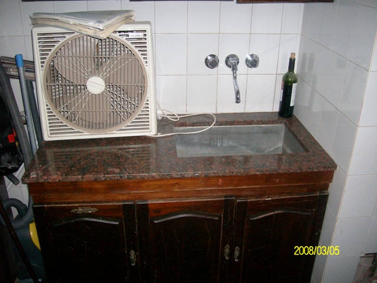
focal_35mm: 35
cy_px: 142
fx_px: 381
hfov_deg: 52.6
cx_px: 188
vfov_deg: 40.7
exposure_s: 1/40
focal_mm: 5.8
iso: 200
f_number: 2.8
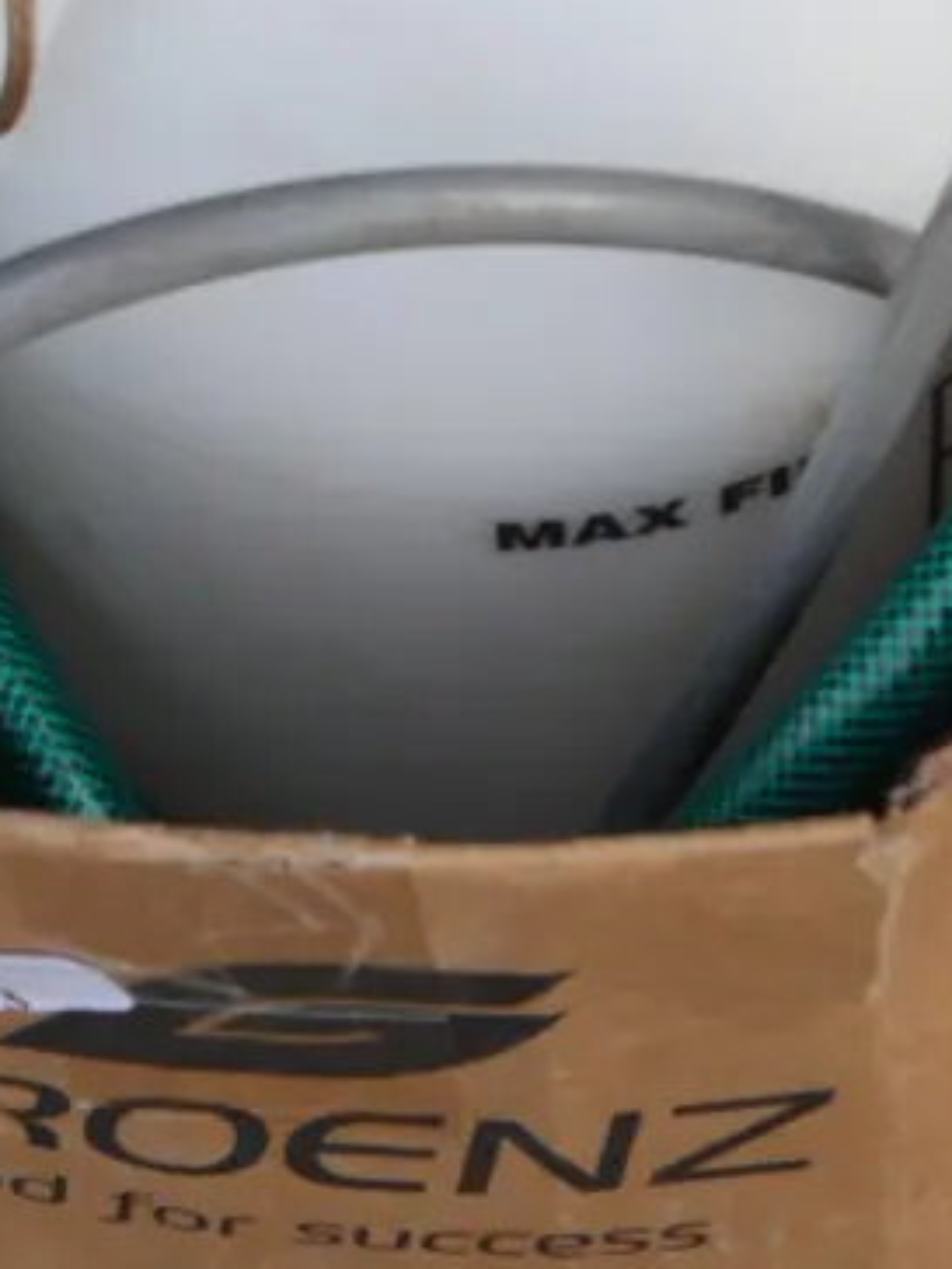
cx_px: 98
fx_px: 8654
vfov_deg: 8.3
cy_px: -397
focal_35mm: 236
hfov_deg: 6.3
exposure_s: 1/100
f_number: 10
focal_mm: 42
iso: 640
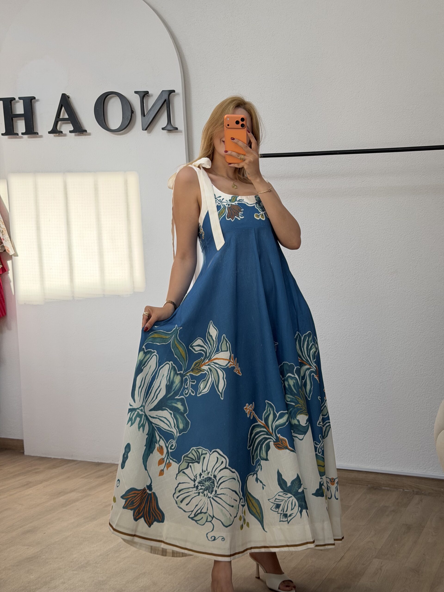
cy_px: 296
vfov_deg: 39.7
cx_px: 222
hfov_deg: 30.3
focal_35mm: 48
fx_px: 821
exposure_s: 1/274
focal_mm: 6.76
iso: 80
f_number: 1.78
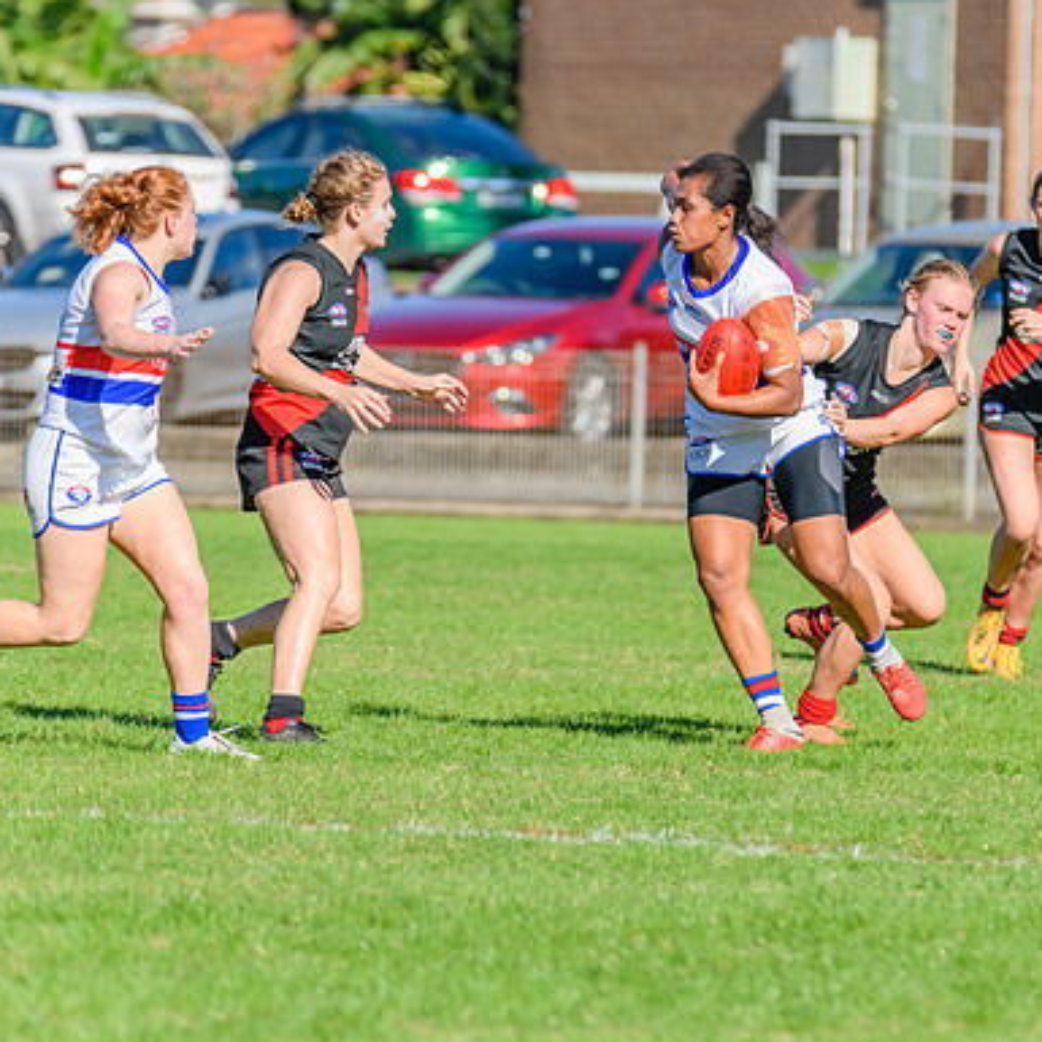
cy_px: 504
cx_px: 729
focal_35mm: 552
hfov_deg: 3.2
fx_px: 18799
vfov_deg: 3.2
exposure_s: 1/1600
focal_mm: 350
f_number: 7.1
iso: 640
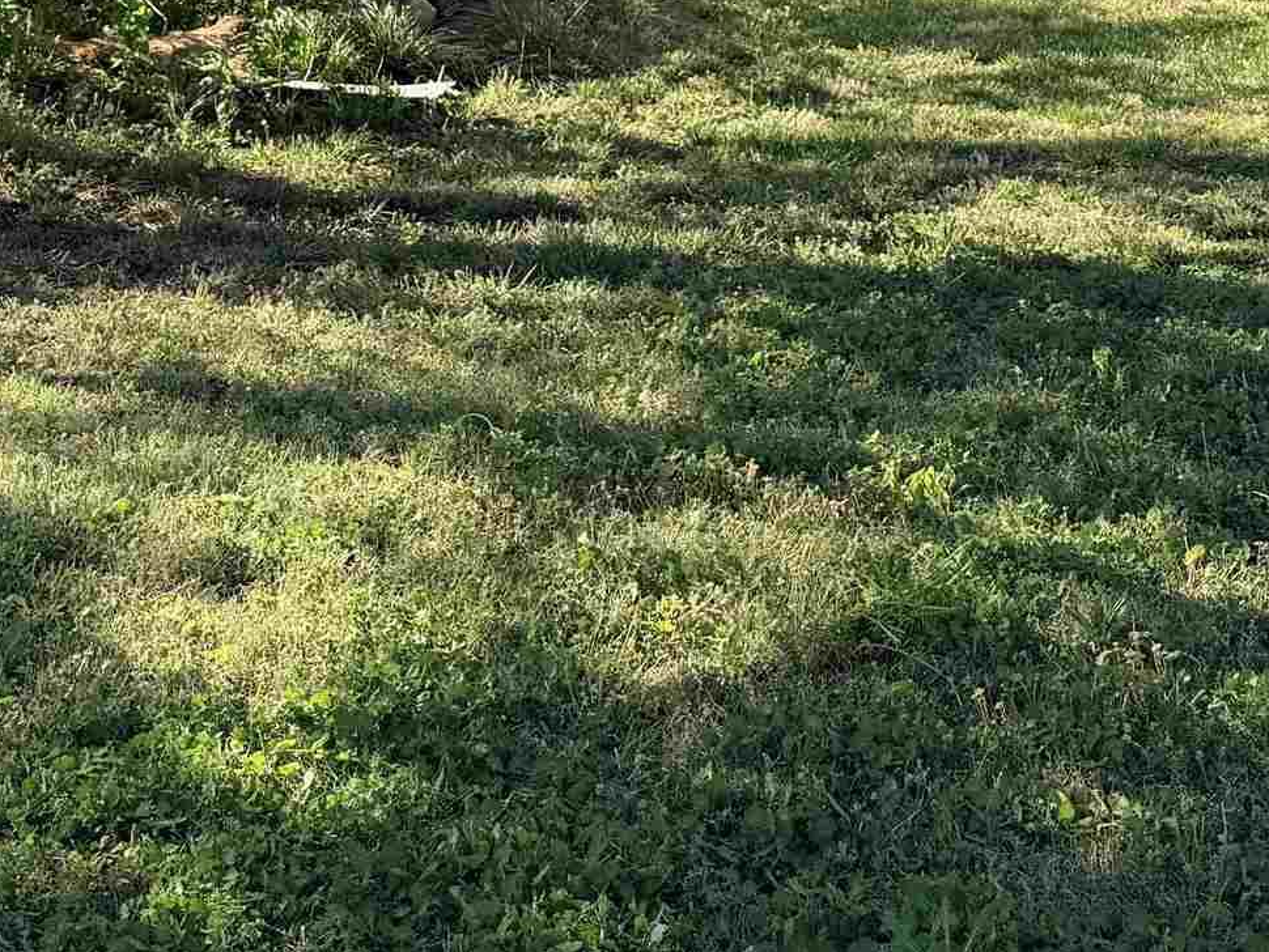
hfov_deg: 25.3
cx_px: 997
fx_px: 2787
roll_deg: -2.2
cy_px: -216
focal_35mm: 76
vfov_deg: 18.3
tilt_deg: -5.2
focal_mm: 6.76
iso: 80
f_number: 1.78
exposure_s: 1/1770
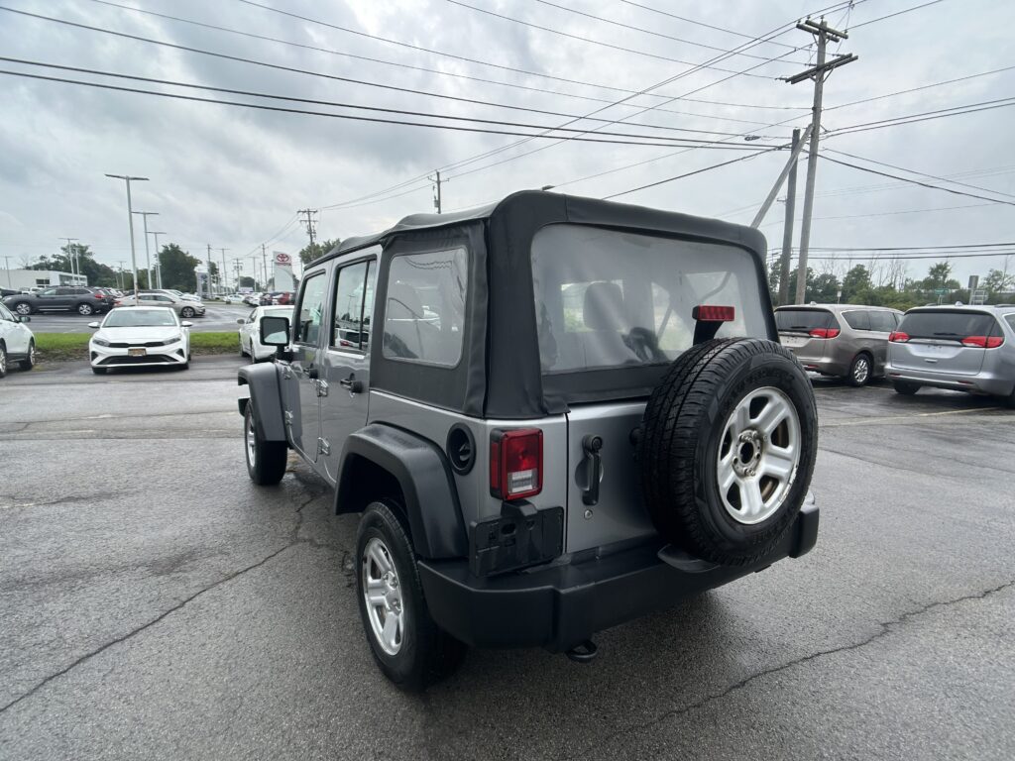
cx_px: 508
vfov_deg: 53.1
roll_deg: -0.6
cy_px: 380
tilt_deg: -9.6
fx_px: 762
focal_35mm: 26
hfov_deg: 67.3
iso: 50
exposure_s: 1/3165
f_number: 1.5
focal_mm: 5.7
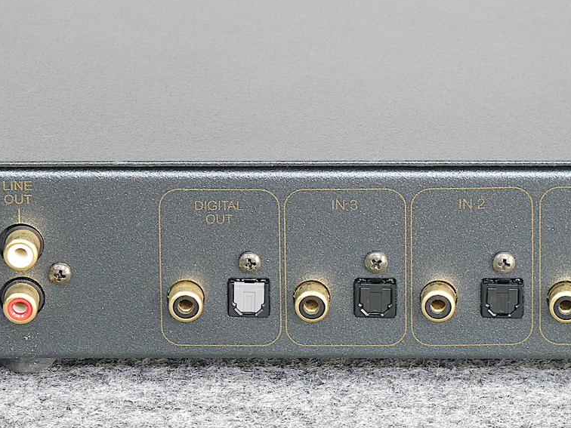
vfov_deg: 4.2
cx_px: 252
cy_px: 224
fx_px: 5905
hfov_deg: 5.5
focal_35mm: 358
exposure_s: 1/2.5
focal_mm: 50.5
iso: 200
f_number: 5.7
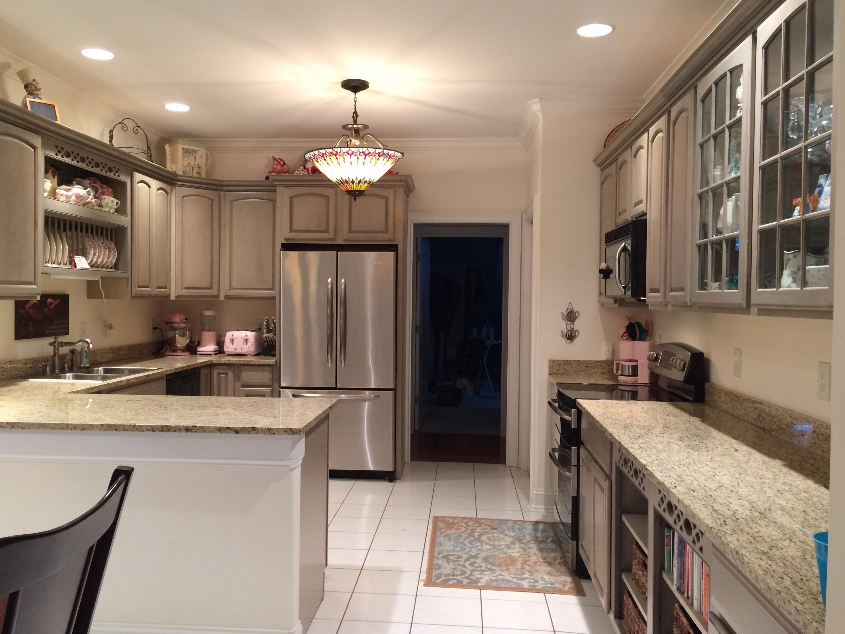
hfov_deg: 60.0
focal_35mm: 30
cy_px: 316
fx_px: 732
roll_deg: +1.0
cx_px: 408
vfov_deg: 46.8
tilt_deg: -1.5
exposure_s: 1/30
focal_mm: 4.15
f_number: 2.2
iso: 160
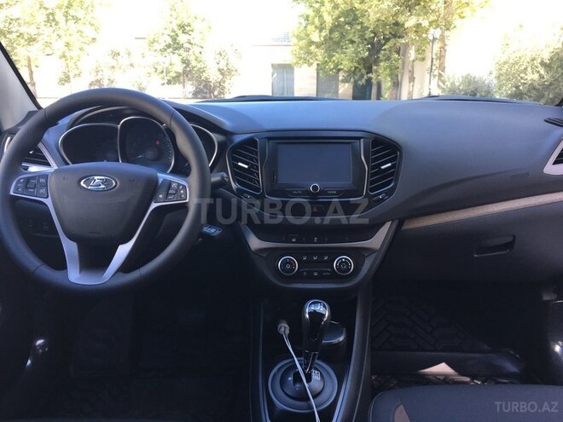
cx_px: 282
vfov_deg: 48.2
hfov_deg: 61.7
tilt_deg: -14.1
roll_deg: +1.1
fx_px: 472
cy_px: 211
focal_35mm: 29
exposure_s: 1/50
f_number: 2.2
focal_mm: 4.15
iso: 32
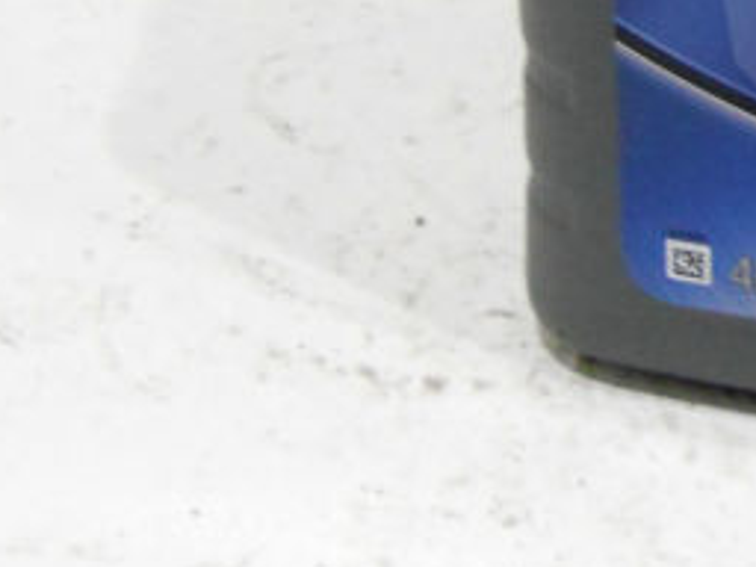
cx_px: 1175
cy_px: -387
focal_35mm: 125
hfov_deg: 14.6
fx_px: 2730
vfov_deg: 11.2
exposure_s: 1/30
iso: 320
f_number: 3.5
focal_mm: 5.8
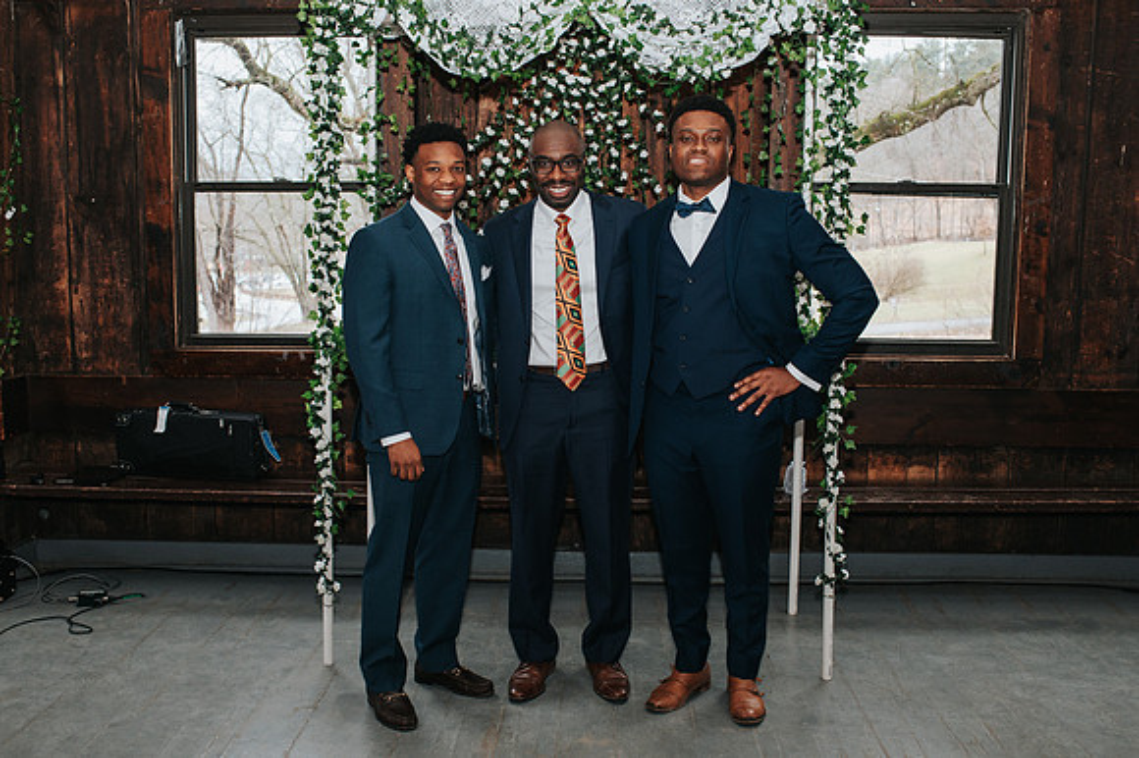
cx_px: 551
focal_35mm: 38
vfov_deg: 35.0
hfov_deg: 50.7
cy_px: 392
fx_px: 1201
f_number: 4.5
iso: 1000
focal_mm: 35
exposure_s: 1/200
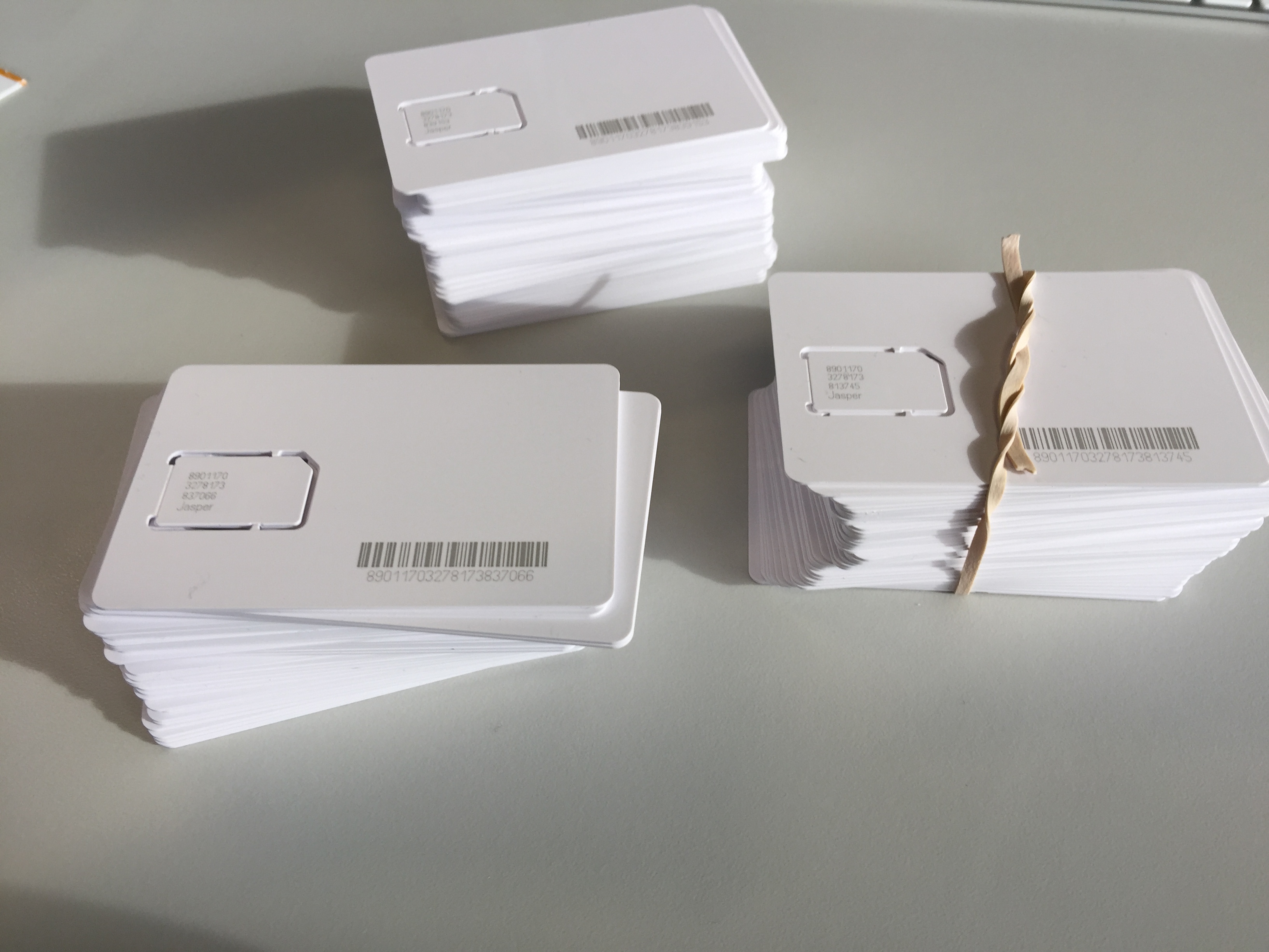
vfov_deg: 48.2
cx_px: 634
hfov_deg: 61.7
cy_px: 476
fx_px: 1063
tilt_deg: -53.1
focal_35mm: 29
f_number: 2.2
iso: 32
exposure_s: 1/120
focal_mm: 4.15
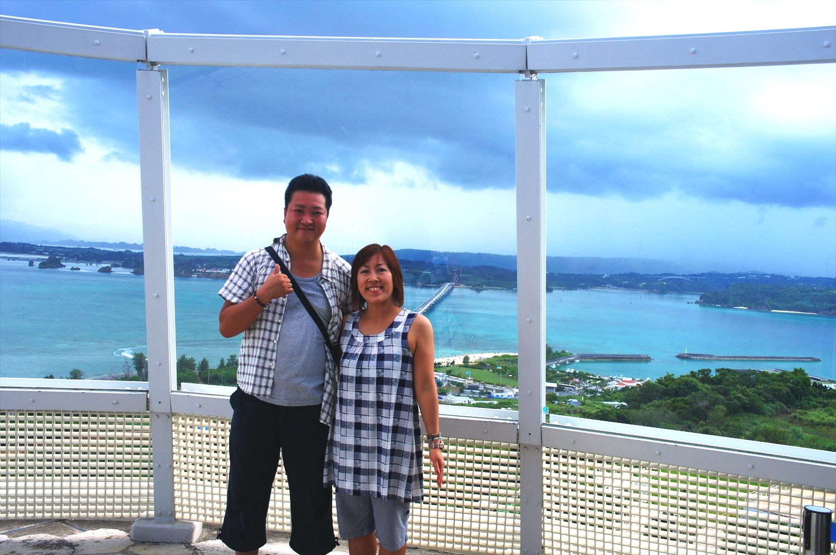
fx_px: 870
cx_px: 418
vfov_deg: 35.4
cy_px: 278
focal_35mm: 38
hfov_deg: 51.3
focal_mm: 25
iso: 200
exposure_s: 1/100
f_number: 11
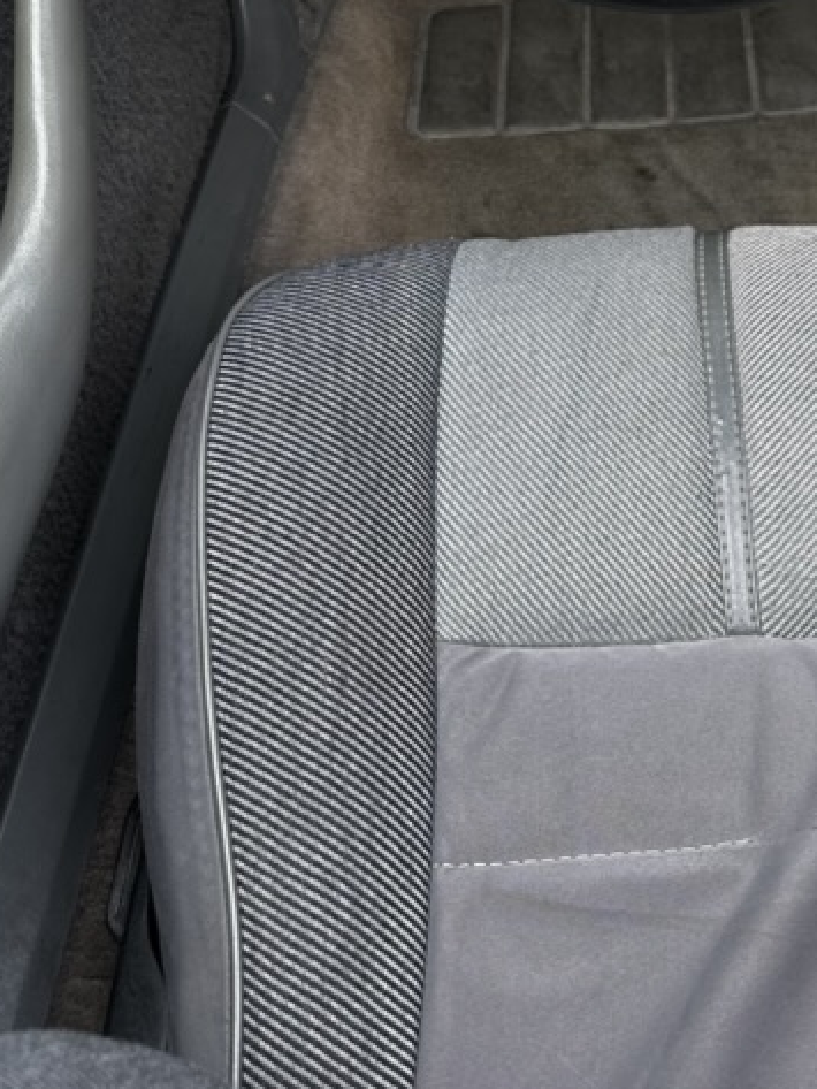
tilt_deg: -35.2
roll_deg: +0.7
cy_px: -55
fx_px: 1636
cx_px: 724
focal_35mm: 52
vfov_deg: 33.0
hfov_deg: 27.1
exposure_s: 1/189
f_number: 1.78
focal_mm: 6.86
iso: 64
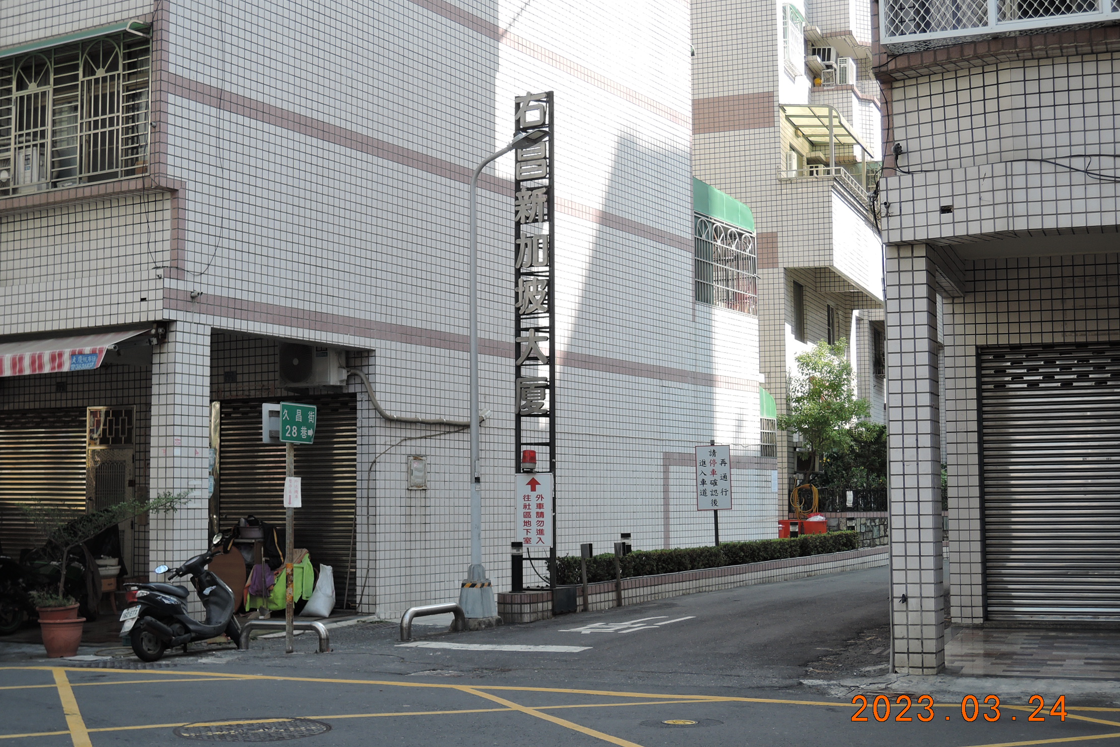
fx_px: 1649
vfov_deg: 25.5
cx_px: 551
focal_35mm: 53
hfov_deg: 37.5
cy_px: 373
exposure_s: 1/250
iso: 80
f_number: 3.5
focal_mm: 10.7
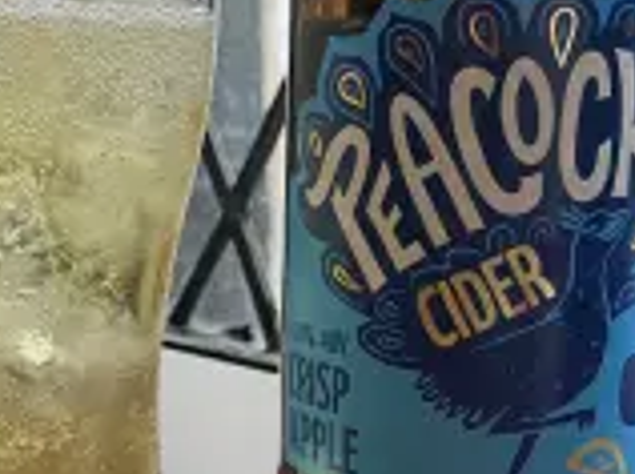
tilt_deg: -6.1
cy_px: 221
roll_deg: -1.7
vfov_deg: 20.7
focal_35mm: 71
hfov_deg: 27.4
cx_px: 245
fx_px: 1300
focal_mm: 3.99
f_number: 1.8
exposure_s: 1/50
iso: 40
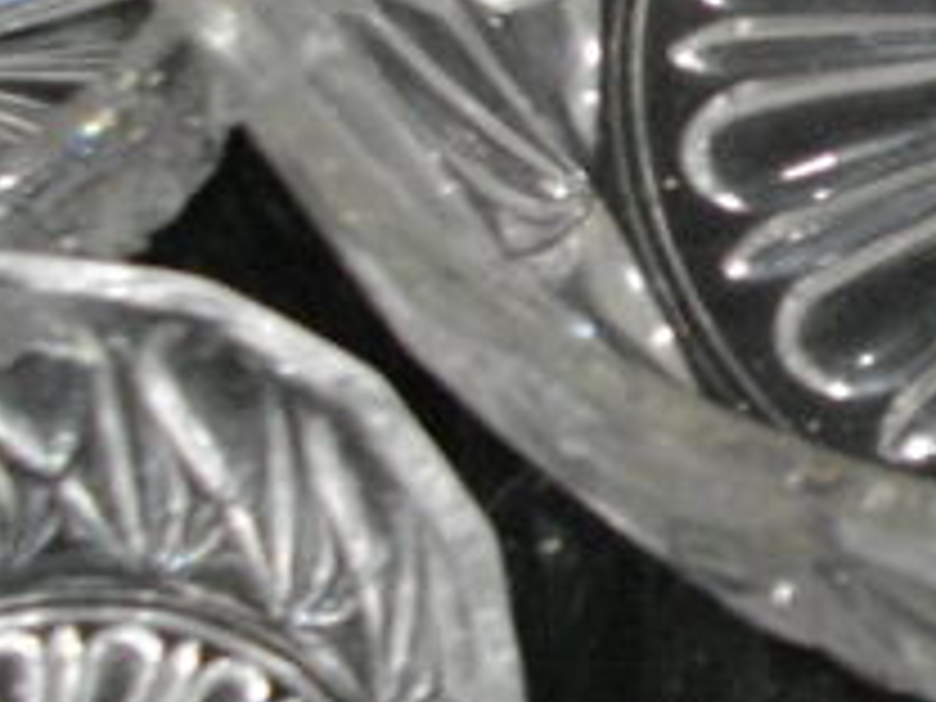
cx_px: 1364
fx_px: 4164
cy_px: 261
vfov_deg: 9.6
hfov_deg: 12.3
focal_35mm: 154
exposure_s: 1/50
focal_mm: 5.7
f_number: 2.9
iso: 200
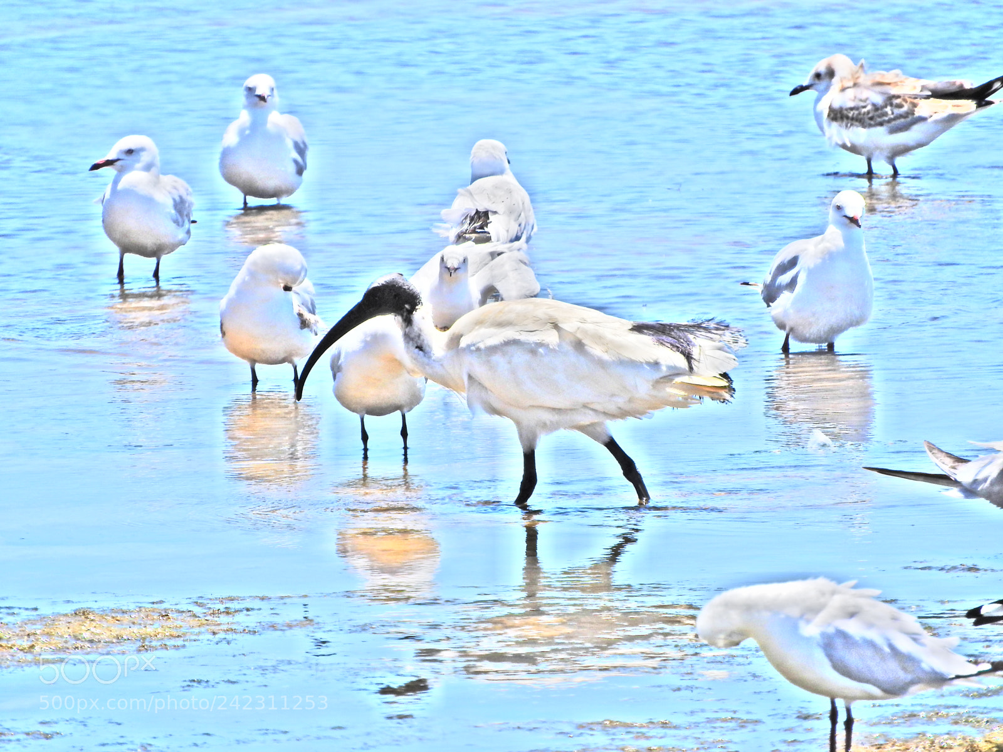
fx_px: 26078
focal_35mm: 900
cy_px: 376
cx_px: 502
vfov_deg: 1.7
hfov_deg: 2.2
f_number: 5.6
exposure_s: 1/800
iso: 100
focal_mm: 161.2
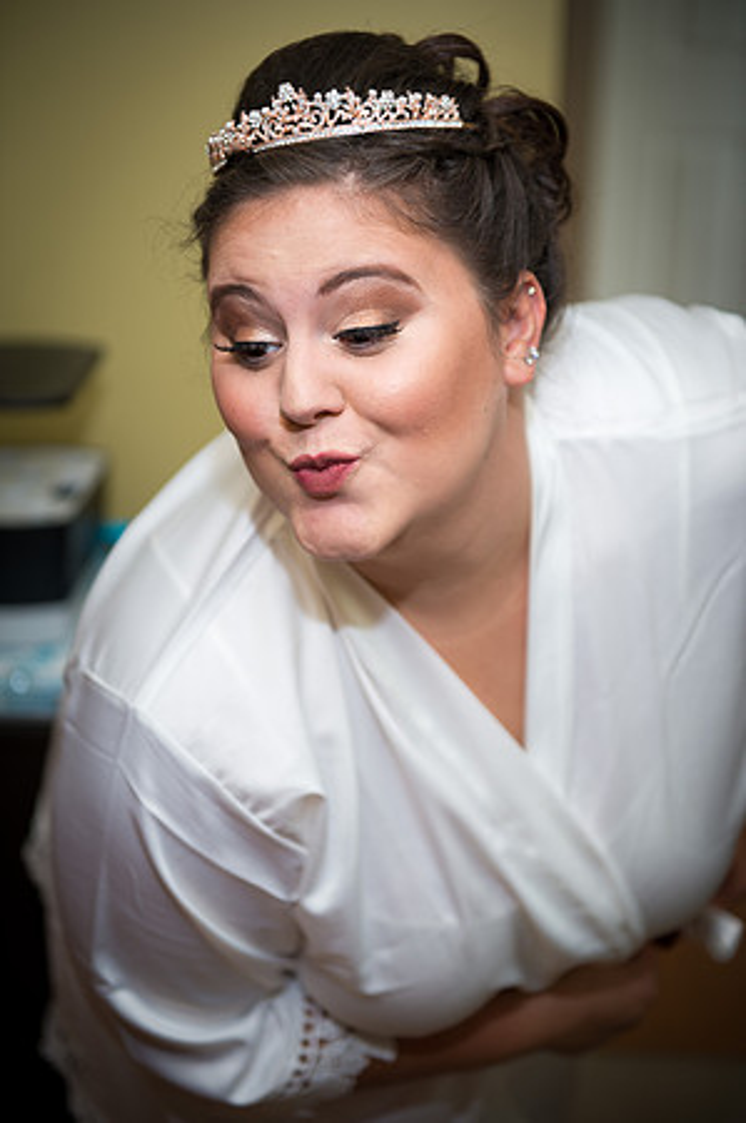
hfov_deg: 19.4
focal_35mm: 70
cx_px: 373
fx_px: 2181
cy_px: 562
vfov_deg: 28.9
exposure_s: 1/250
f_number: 2.8
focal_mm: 70
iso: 200
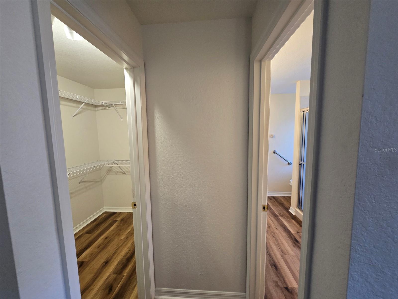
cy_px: 150
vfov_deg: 89.9
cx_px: 199
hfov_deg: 106.2
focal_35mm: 13
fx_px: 149
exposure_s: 1/60
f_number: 2.2
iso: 200
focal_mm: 2.2
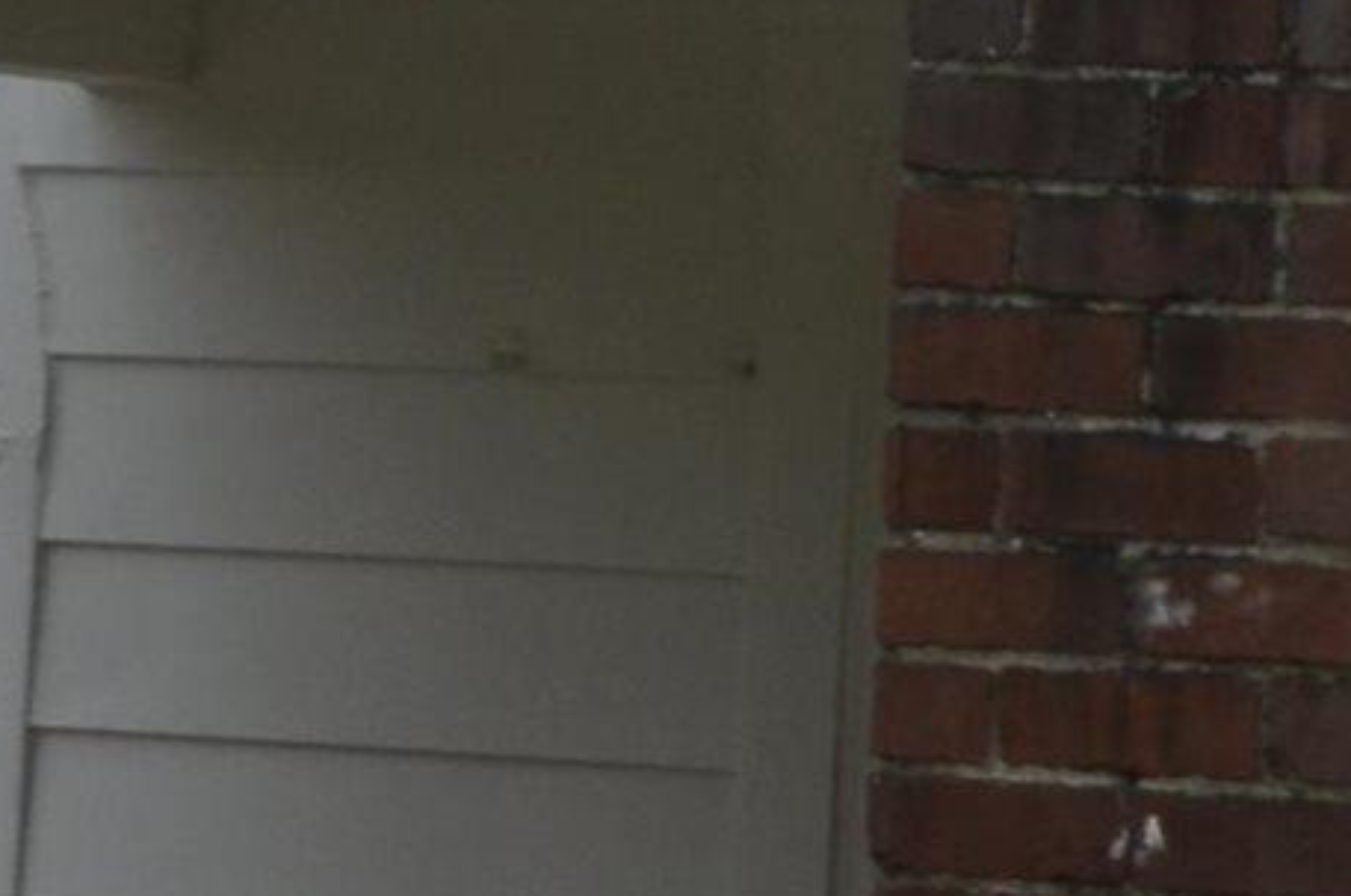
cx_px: 2776
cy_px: 988
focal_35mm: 242
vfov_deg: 5.6
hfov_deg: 8.1
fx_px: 9066
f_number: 6.3
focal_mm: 24
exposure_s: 1/2000
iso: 400
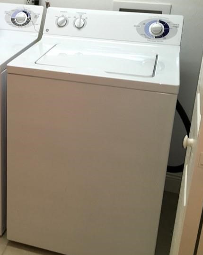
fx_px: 406
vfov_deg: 34.4
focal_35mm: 54
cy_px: 84
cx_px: 23
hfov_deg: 27.2
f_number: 2.2
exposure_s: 1/30
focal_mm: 4.15
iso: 25
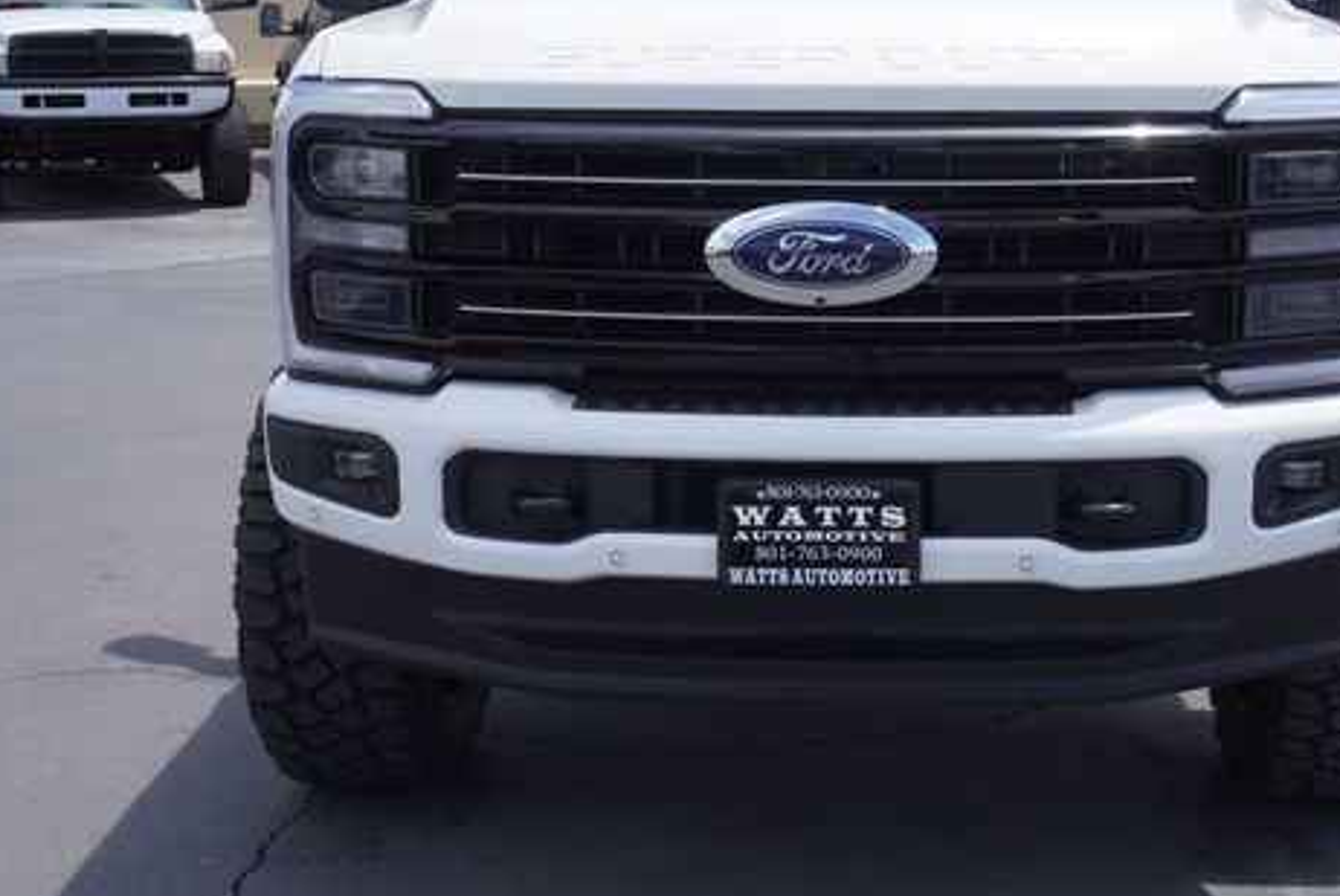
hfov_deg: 36.7
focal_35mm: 54
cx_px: 803
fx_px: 2012
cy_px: 310
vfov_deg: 25.0
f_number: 8
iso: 100
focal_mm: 26
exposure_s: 1/200
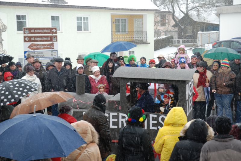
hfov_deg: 29.8
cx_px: 120
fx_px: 452
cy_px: 80
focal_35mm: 68
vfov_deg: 20.2
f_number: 8
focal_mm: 45
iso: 250
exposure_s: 1/80
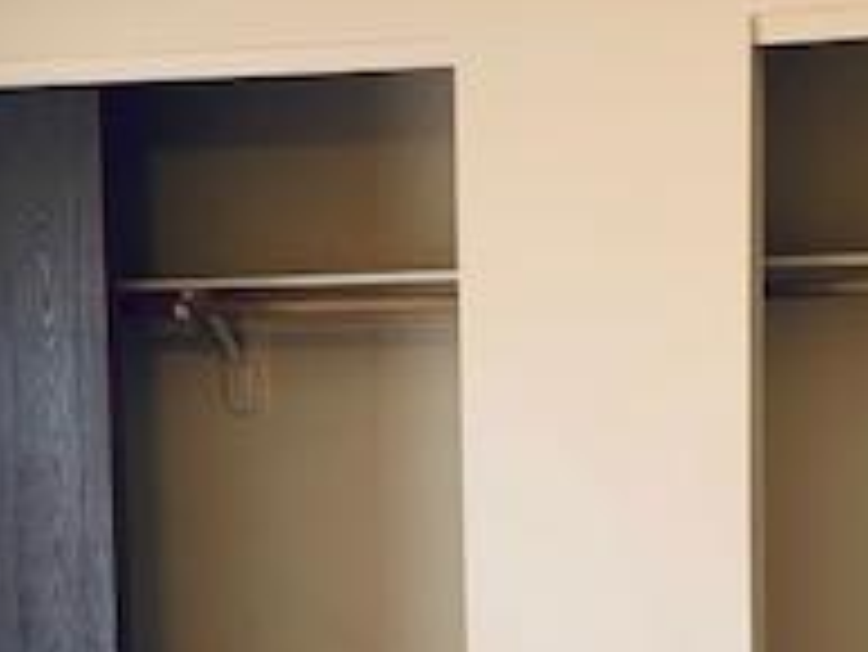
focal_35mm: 86
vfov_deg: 17.0
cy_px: 558
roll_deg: +1.1
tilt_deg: -6.4
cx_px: 522
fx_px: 2158
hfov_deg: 22.7
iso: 200
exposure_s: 1/60
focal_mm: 4.25
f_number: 1.8
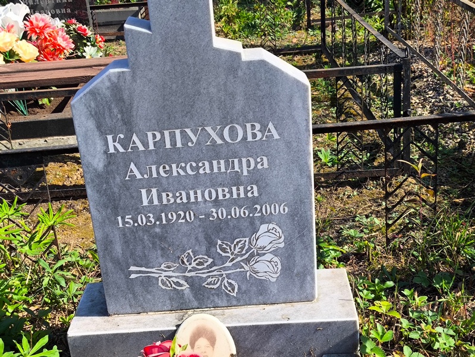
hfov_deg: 38.2
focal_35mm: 50
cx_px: 238
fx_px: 686
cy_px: 178
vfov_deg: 29.1
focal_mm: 4.71
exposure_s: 1/983
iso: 50
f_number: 1.7
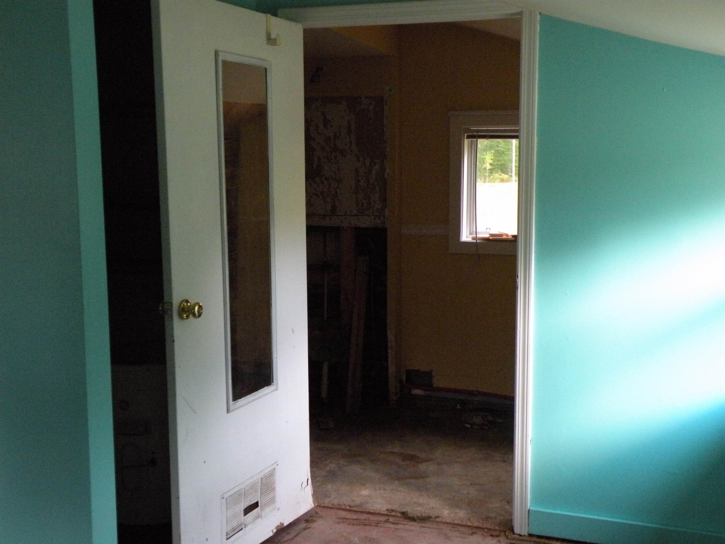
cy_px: 272
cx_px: 362
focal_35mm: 42
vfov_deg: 34.3
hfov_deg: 44.8
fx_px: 880
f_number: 3.2
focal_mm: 7.4
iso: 400
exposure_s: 1/39
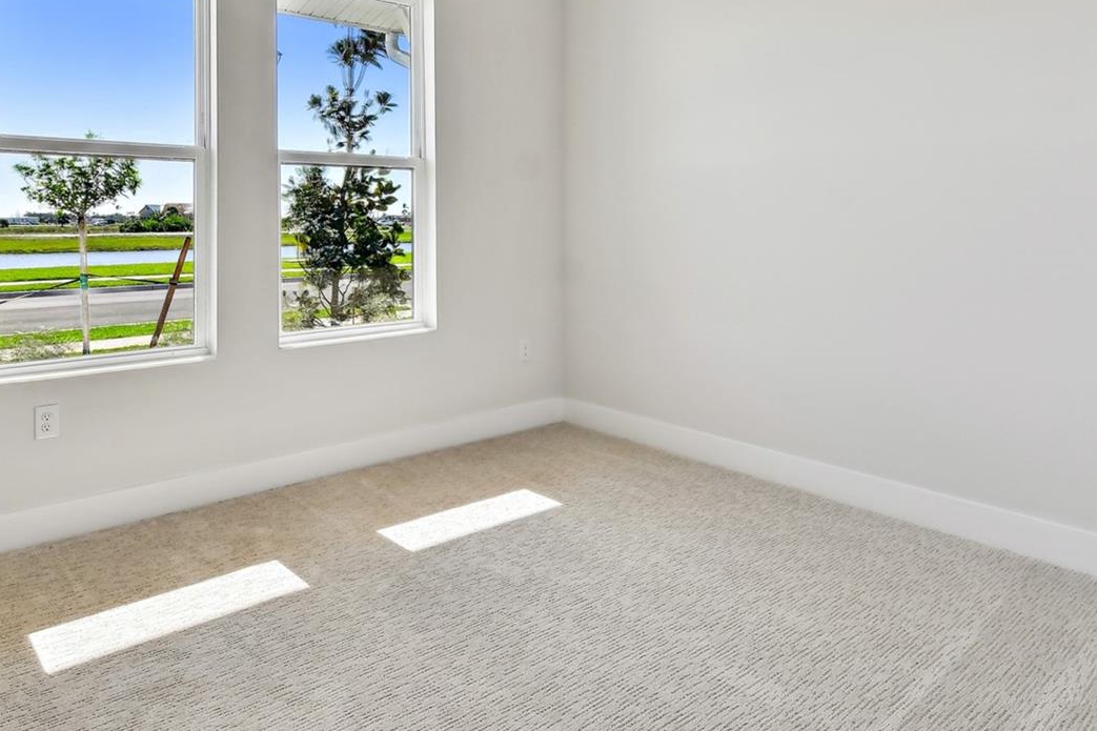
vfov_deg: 53.1
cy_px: 201
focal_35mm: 23
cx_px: 479
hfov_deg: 75.8
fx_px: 701
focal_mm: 10
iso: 100
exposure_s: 1/320
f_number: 7.1
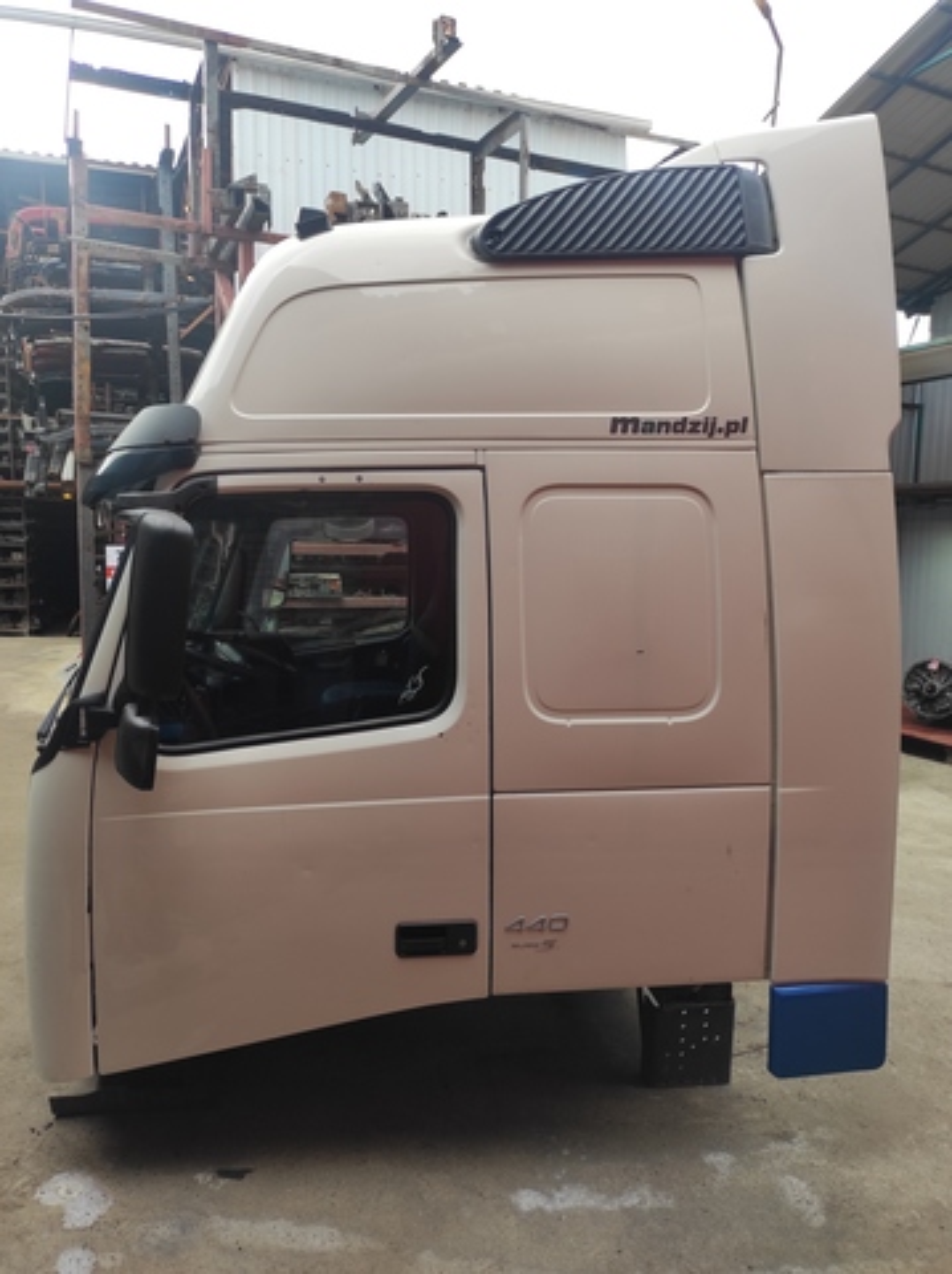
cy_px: 637
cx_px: 476
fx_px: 918
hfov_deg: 54.8
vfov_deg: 69.4
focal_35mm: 25
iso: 100
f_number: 1.89
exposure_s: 1/178
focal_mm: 5.43
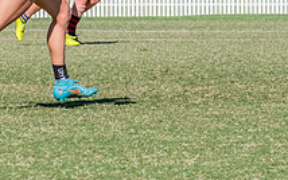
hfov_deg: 3.3
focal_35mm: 635
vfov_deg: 2.1
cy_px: -68
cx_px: 368
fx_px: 4987
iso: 800
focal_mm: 170
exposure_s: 1/1250
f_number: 13
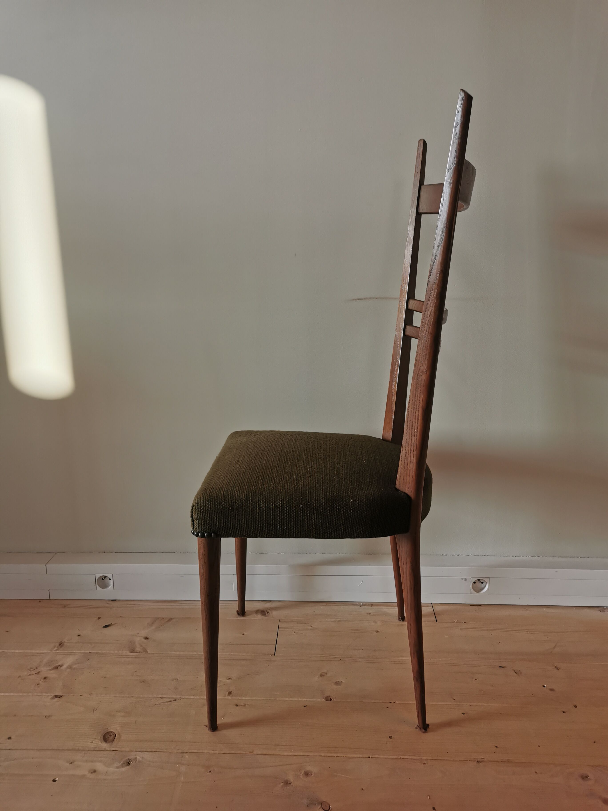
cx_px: 304
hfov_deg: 51.4
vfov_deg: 65.3
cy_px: 406
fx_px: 632
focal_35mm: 27
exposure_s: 1/100
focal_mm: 5.58
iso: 80
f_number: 1.8
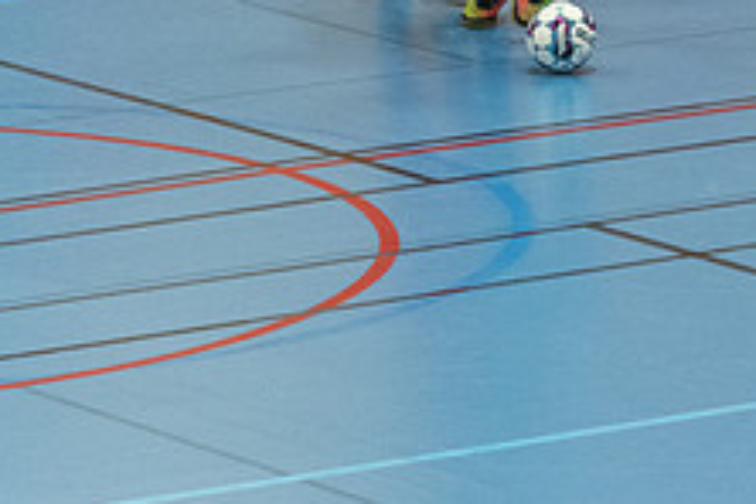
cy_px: -56
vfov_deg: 2.8
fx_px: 10205
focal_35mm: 486
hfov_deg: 4.2
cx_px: 426
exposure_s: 1/500
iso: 2500
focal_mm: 122
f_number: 2.8
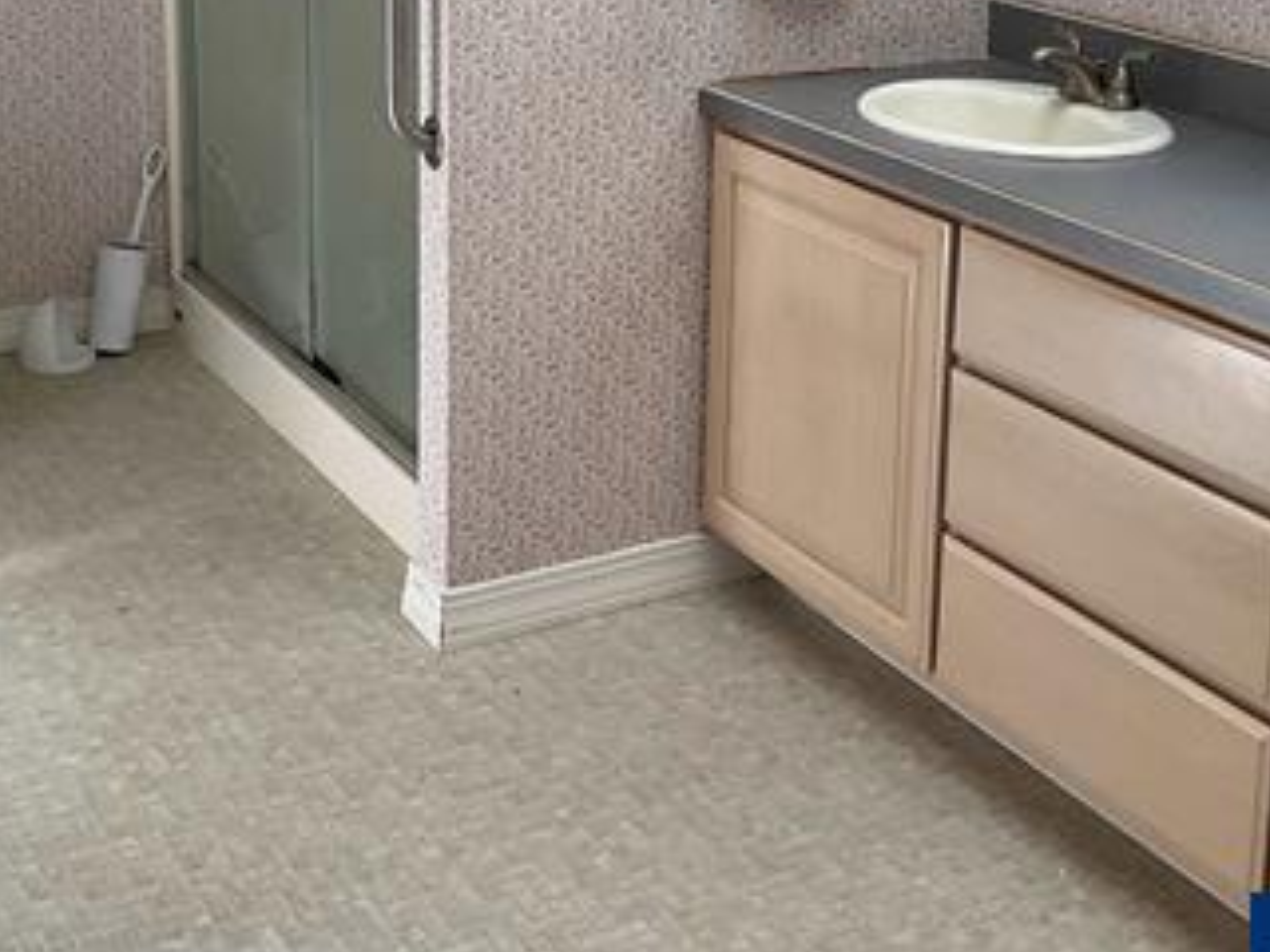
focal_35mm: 58
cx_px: 774
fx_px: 2128
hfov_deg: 33.1
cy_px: 139
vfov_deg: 24.7
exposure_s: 1/122
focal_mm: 3
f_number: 1.8
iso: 32
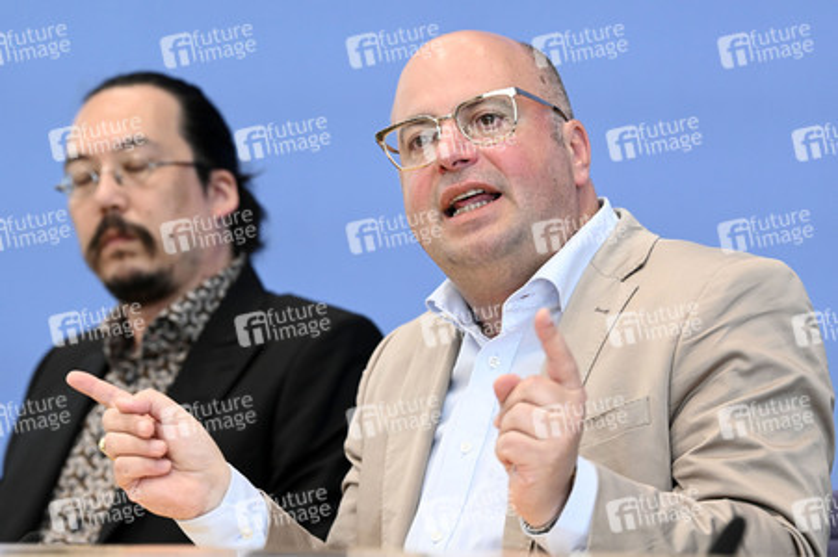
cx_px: 419
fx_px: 3722
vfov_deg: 8.6
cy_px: 278
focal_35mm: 160
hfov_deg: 12.8
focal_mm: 160
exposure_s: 1/500
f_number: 5.6
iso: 3200
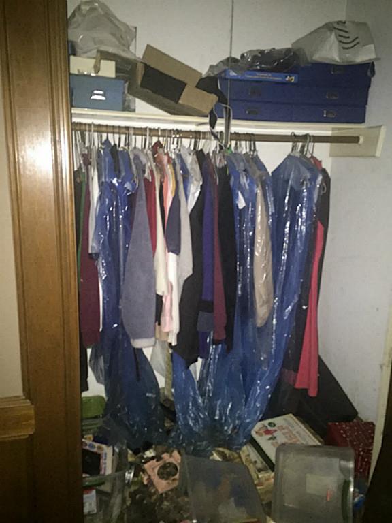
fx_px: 438
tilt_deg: -12.6
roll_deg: -2.5
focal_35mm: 29
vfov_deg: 61.7
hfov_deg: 48.2
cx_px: 196
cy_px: 262
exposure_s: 1/16
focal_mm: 4.15
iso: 500
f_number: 2.2
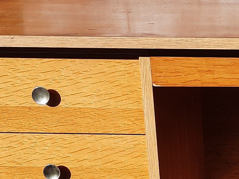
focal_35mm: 100
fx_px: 690
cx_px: 288
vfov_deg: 14.6
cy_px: 166
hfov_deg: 18.6
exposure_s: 1/917
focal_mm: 4.6
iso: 32
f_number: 2
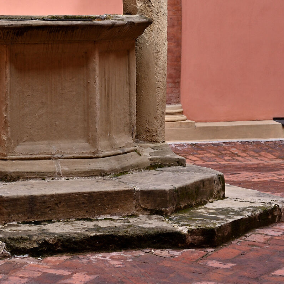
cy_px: -26
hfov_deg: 9.7
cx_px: 15
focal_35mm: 179
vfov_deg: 9.7
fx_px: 1661
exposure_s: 1/320
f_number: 6.3
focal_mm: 70
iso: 100
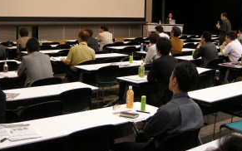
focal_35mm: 51
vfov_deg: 25.1
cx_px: 107
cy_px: 41
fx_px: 336
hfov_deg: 39.5
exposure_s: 1/60
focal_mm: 7.5
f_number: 2.7
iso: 203
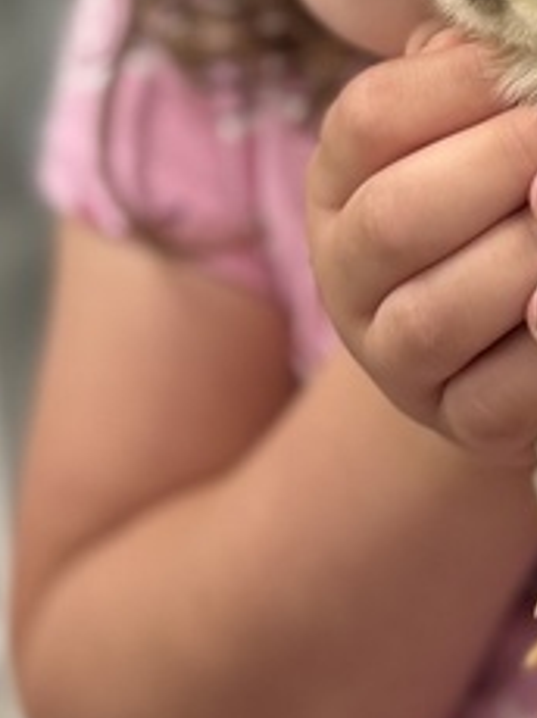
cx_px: 596
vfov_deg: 18.0
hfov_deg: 13.5
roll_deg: +7.7
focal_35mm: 107
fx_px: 2217
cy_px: 37
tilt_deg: -15.2
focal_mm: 6.76
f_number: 1.78
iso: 160
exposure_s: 1/60
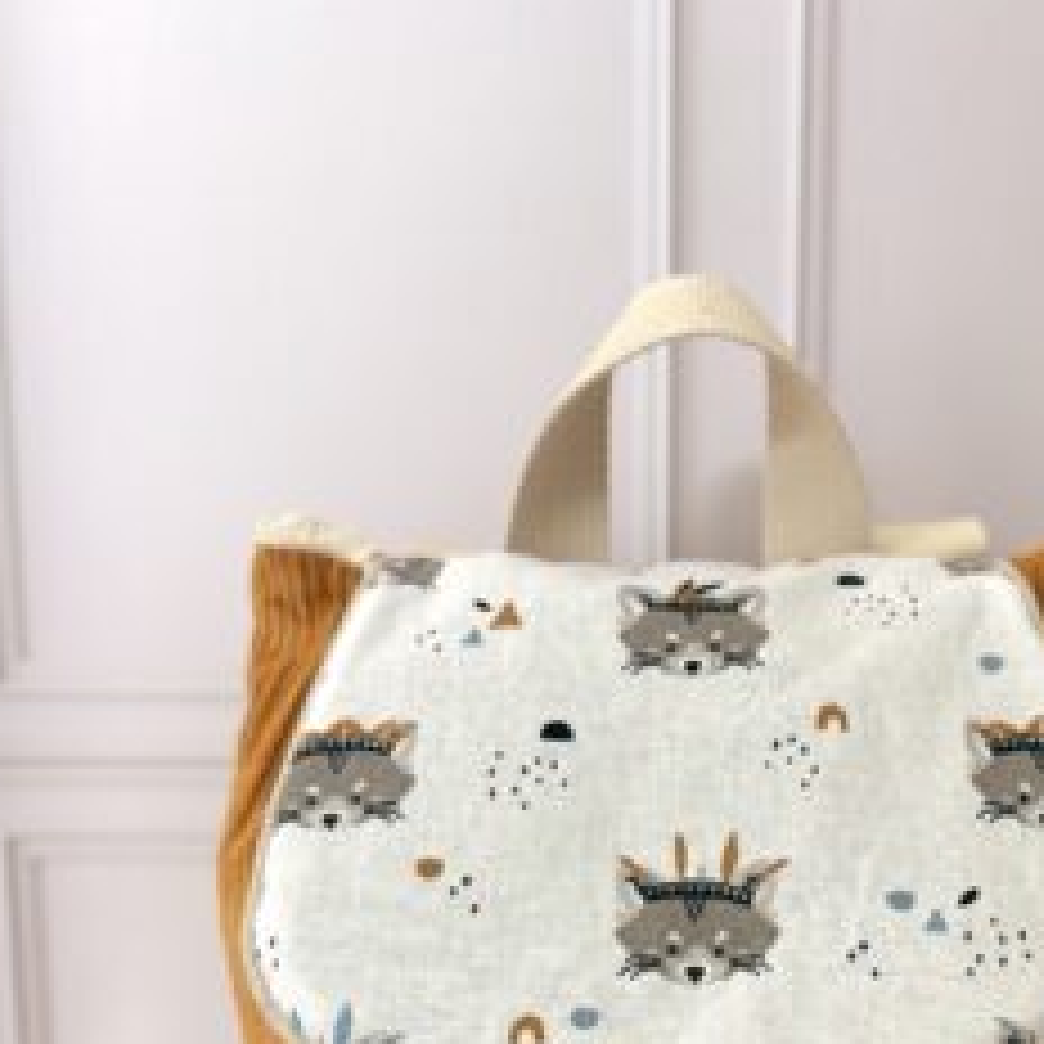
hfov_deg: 36.3
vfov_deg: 34.6
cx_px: 711
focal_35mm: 46
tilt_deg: -11.3
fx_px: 1570
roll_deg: -0.9
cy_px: 954
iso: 64
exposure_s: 1/121
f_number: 1.6
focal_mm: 5.96
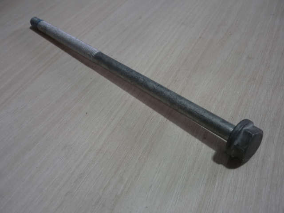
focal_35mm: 36
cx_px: 142
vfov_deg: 39.7
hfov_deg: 51.4
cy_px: 106
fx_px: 295
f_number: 2.8
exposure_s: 1/30
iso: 125
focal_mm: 5.5
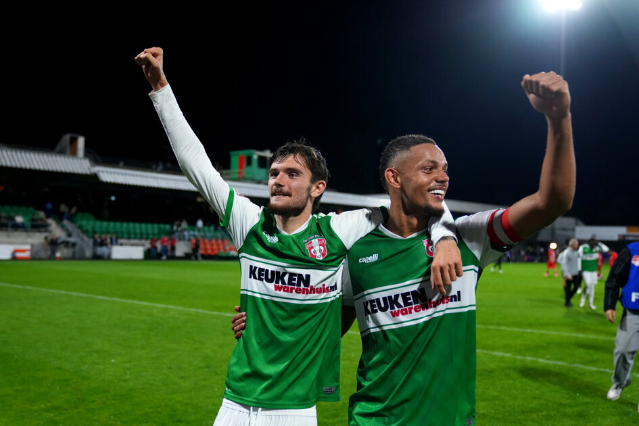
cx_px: 320
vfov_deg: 35.1
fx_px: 674
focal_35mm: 38
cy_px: 213
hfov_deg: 50.7
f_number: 2.8
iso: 3200
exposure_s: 1/800
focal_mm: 38
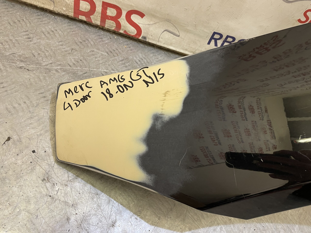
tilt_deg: -51.3
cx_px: 156
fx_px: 234
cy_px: 116
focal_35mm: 26
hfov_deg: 67.3
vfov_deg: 53.1
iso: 80
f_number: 1.6
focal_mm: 4.2
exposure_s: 1/50
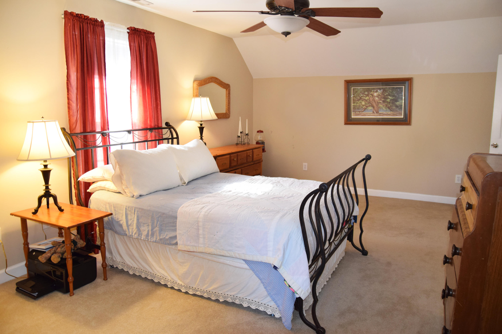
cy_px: 167
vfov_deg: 50.4
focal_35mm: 26
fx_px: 356
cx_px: 251
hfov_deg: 70.4
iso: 1000
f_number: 4
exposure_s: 1/100
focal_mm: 17
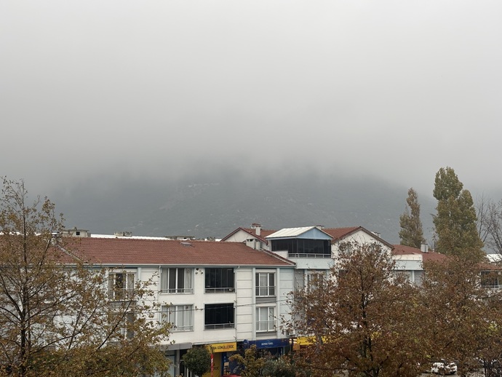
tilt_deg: +5.7
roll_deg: +0.0
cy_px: 188
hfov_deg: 36.8
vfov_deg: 28.0
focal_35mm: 52
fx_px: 754
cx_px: 251
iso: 32
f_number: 1.6
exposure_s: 1/209
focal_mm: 5.96
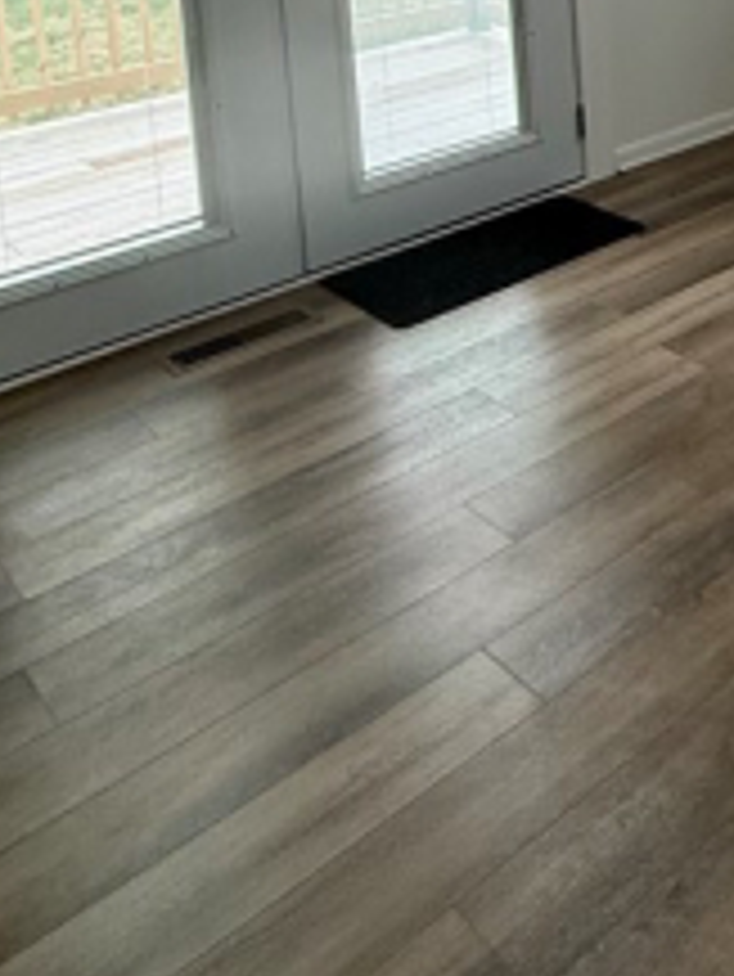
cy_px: -119
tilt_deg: -5.1
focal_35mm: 43
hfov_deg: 28.2
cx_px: 937
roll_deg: +1.6
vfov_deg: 36.5
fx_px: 1215
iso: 160
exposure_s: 1/120
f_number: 2.2
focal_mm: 2.22
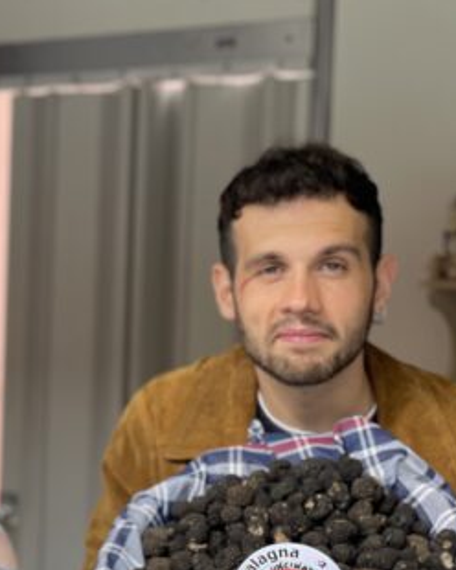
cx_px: -116
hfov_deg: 13.1
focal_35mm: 114
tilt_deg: -0.9
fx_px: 1923
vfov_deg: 16.8
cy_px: 439
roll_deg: -2.0
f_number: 2
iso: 25
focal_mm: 6
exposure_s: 1/122
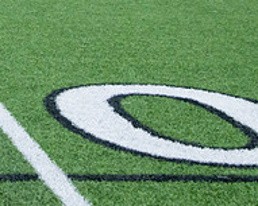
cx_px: -92
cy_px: -44
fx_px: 1352
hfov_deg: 10.6
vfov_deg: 8.6
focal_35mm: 177
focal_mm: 62
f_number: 9
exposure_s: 1/640
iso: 8000
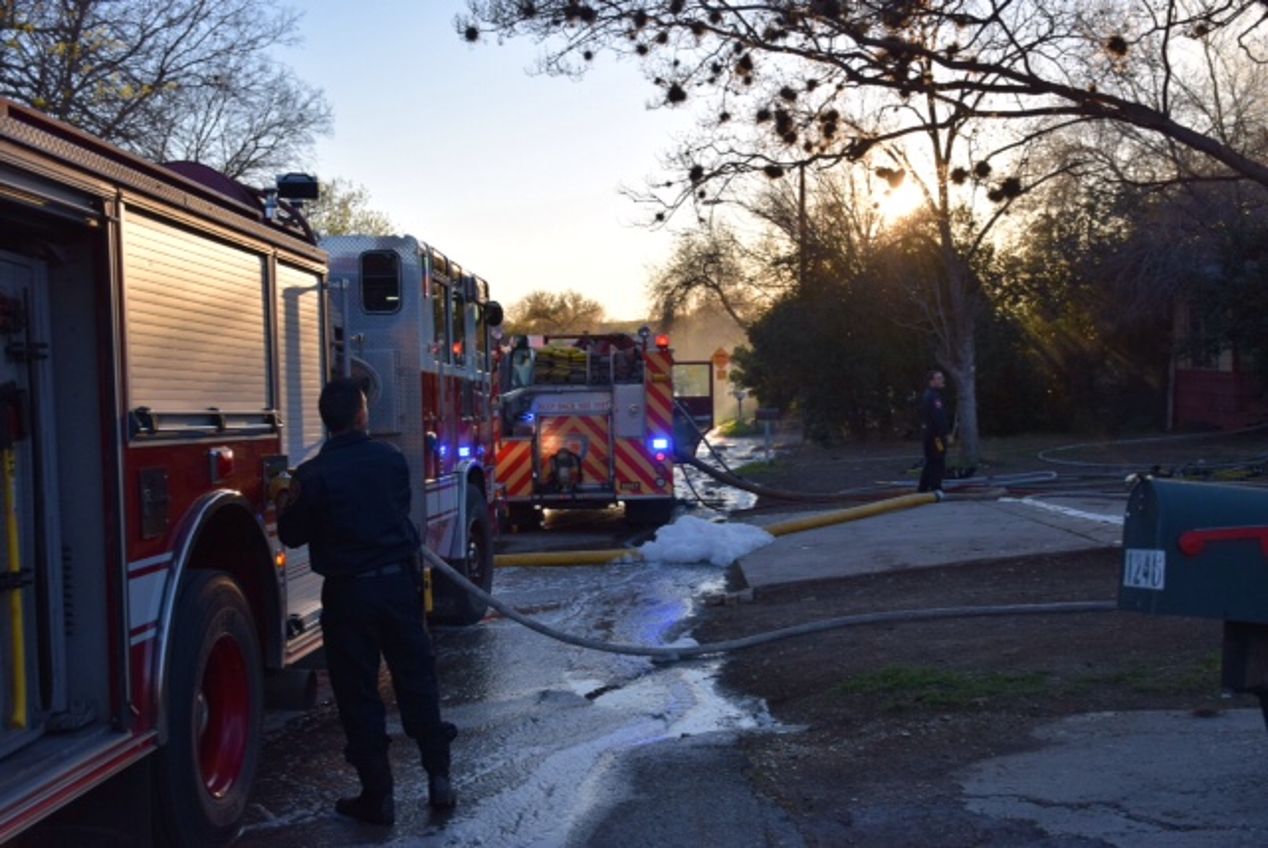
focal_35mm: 40
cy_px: 424
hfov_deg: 47.9
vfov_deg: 33.1
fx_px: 1428
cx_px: 634
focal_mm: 27
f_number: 5
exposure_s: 1/1250
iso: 400
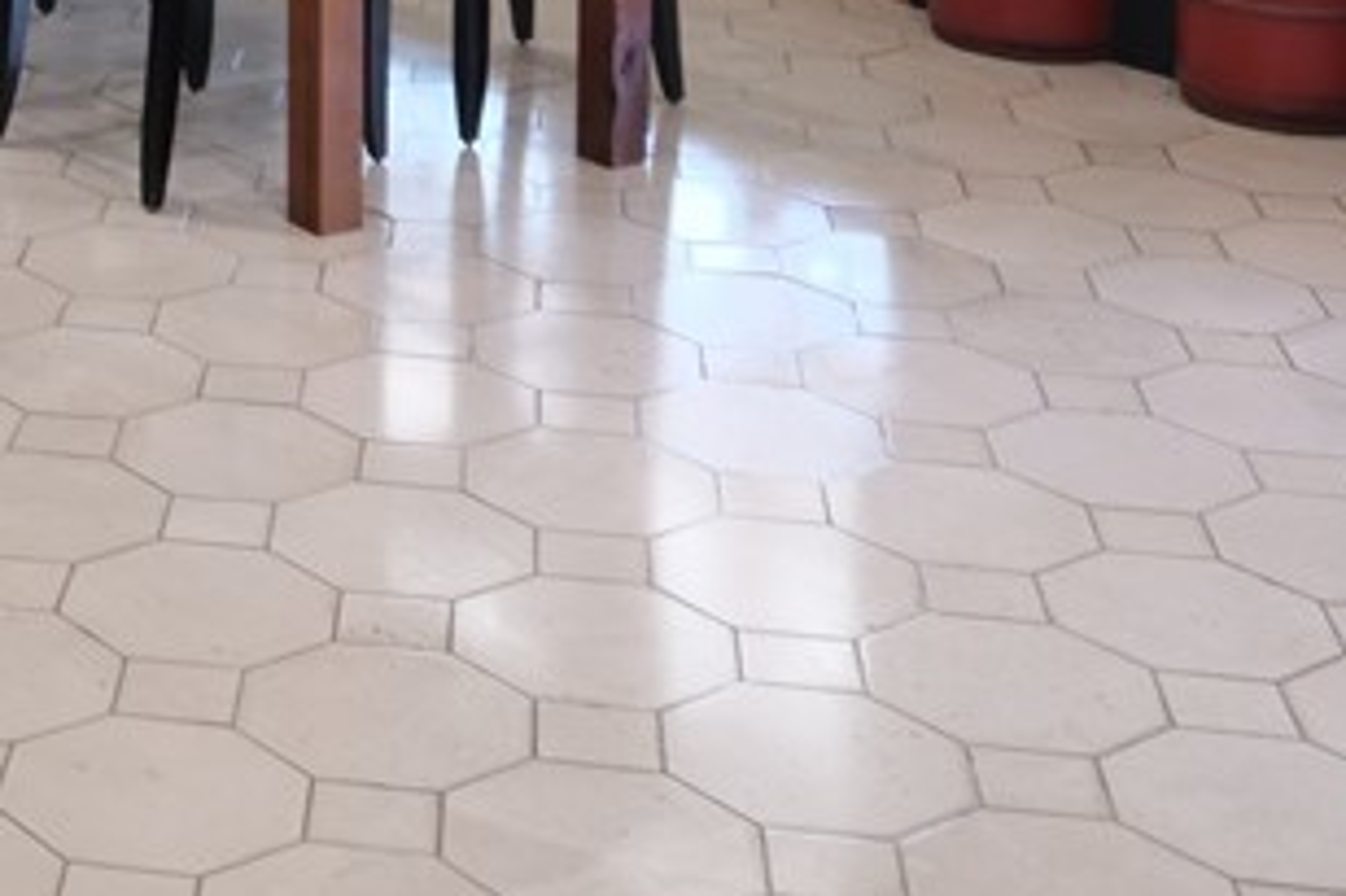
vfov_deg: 14.4
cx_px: -210
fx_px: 3101
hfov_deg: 22.8
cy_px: -730
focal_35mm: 83
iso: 200
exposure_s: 1/100
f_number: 2
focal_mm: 12
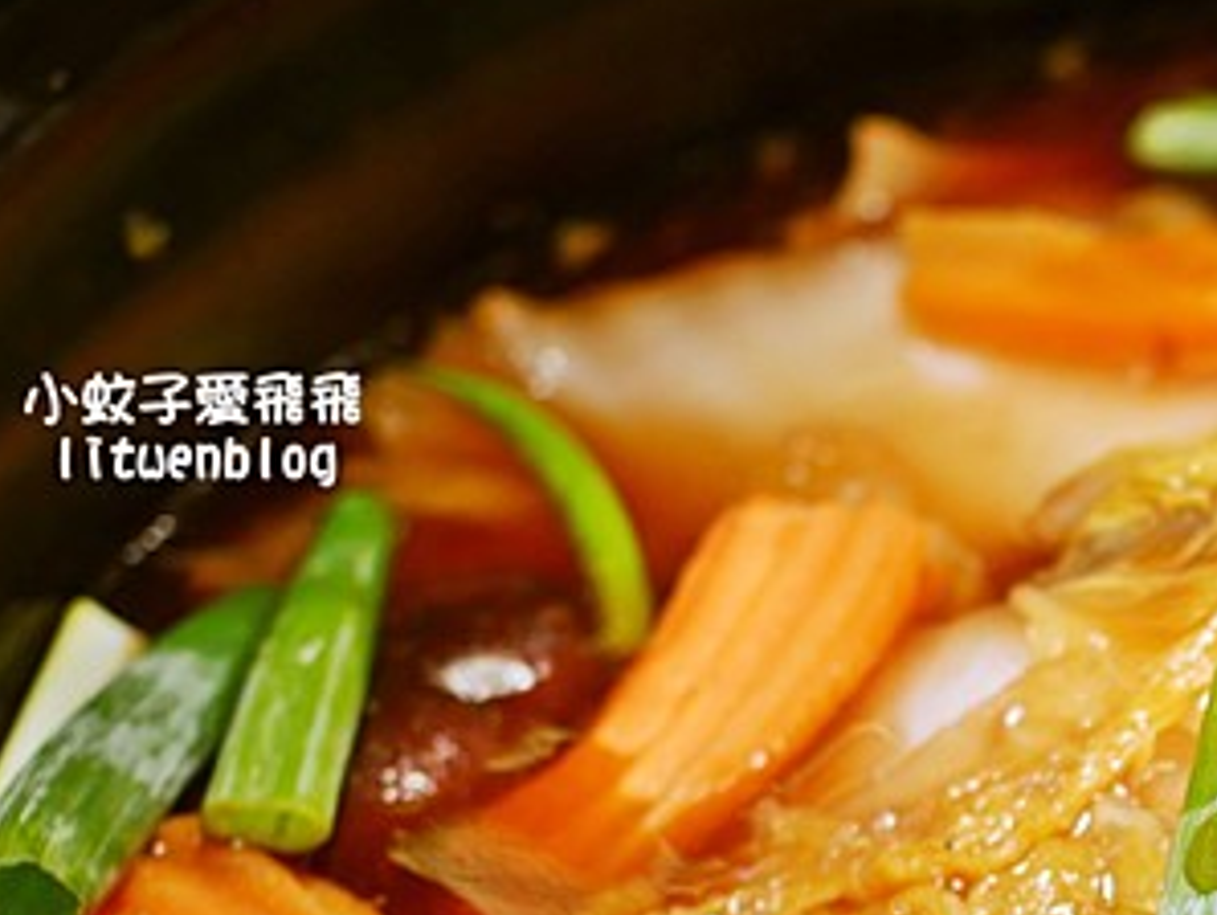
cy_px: 888
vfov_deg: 8.8
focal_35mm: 168
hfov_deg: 11.3
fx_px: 5911
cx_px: 1760
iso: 200
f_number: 2.5
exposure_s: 1/640
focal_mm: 25
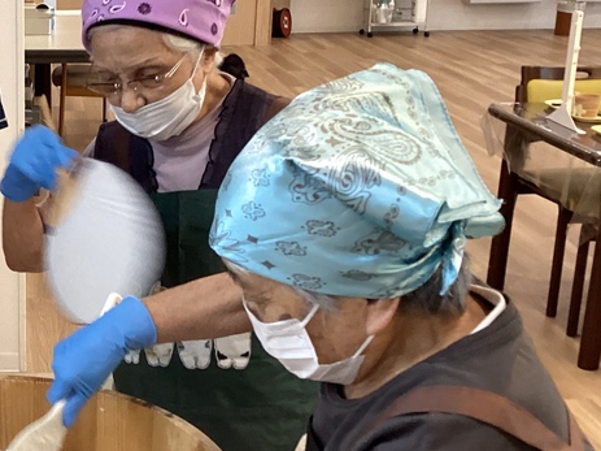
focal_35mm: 67
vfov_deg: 21.9
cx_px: -18
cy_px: 239
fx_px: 1163
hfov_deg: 27.1
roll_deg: +1.6
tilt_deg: -19.3
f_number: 2.4
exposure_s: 1/60
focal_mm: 3.3
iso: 200
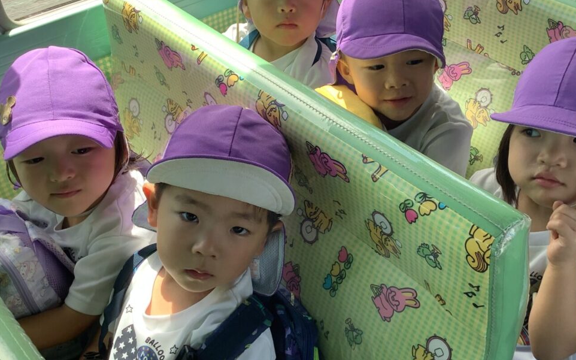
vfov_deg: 31.2
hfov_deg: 48.1
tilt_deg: -44.2
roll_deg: +1.2
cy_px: 170
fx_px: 644
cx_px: 329
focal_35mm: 41
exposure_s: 1/120
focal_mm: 3.3
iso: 25
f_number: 2.4
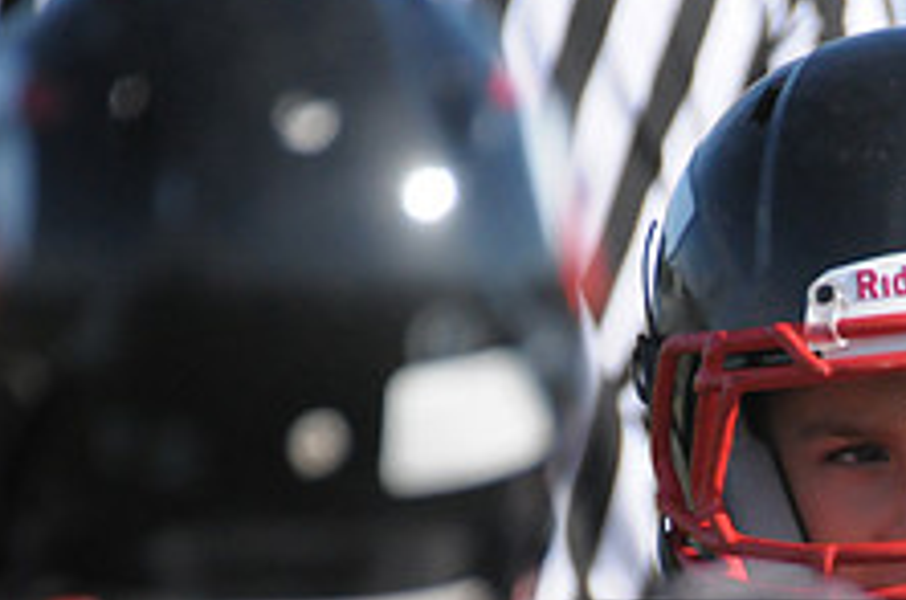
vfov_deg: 0.9
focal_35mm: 1569
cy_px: 757
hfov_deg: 1.3
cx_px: 1061
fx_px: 39402
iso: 1600
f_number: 4
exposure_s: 1/8000
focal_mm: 400
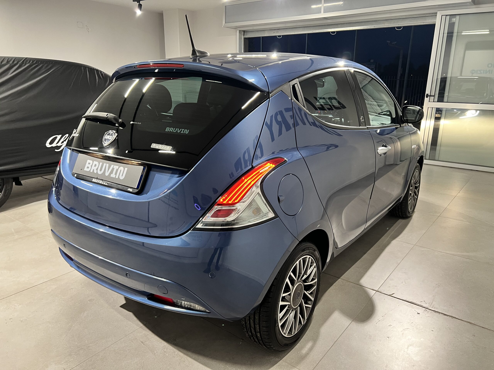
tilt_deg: -16.0
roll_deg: -0.8
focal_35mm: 26
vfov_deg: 53.1
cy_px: 185
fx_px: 371
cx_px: 247
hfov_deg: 67.3
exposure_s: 1/60
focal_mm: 5.7
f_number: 1.5
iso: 160
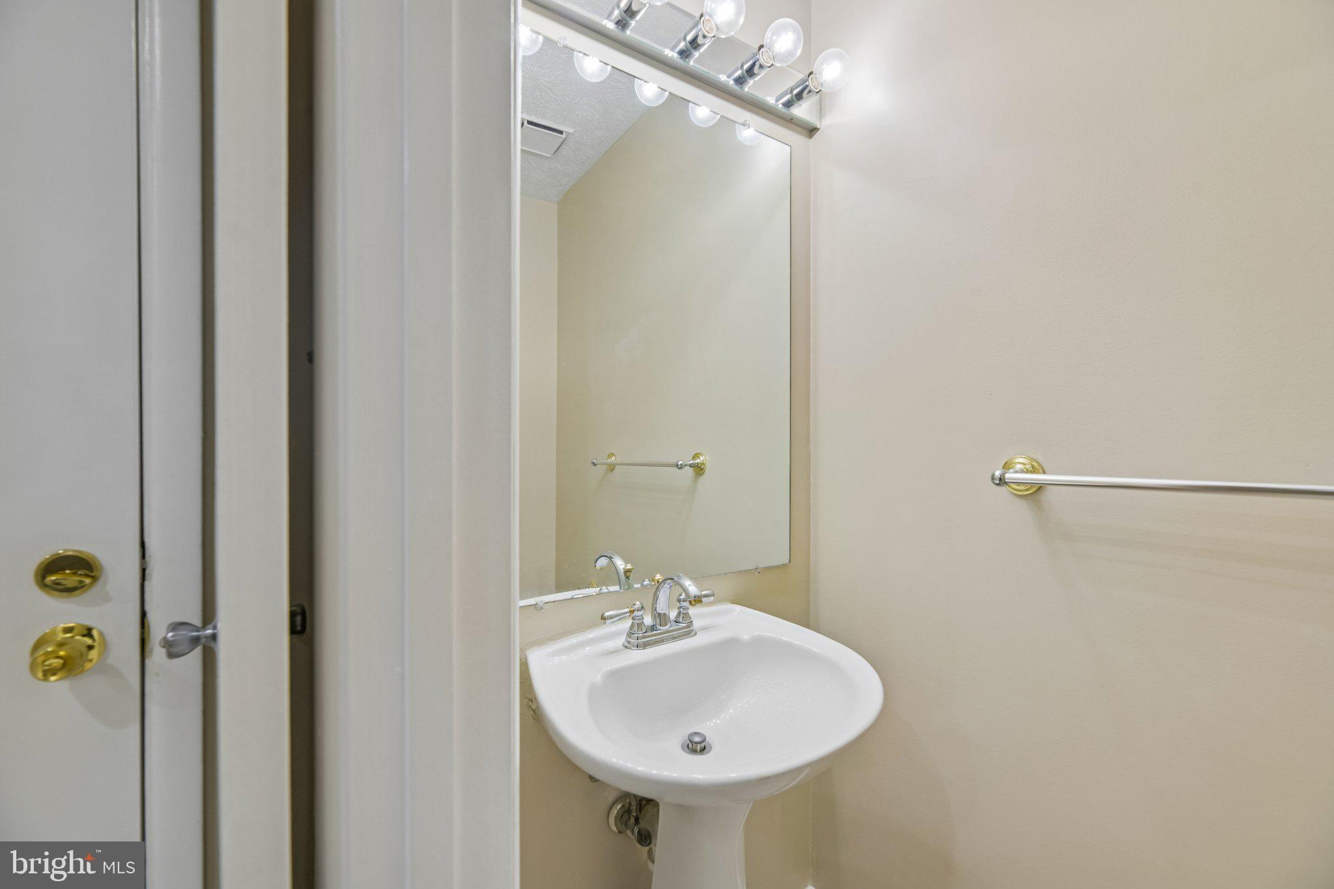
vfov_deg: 81.2
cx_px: 667
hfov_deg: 104.3
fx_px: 519
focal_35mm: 14
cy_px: 444
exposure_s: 1/15
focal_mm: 14
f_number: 8
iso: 100
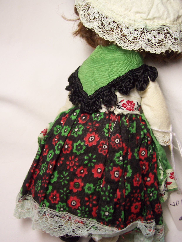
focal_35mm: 37
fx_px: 259
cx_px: 91
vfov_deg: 50.1
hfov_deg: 38.7
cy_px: 121
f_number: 2.8
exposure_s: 1/45
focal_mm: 5.6
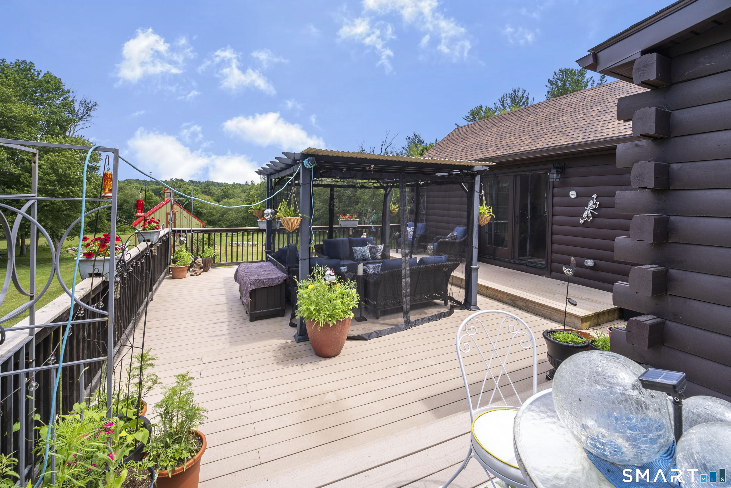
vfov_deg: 81.3
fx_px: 284
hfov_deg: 104.2
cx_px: 366
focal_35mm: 14
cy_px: 244
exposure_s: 1/80
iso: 80
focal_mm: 14
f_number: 7.1
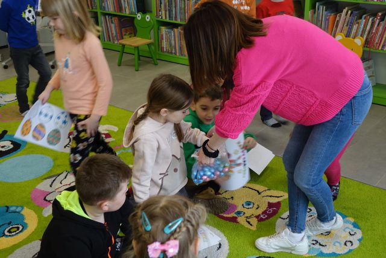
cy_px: 129
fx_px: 493
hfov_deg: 42.7
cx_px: 193
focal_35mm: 46
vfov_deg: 29.3
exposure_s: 1/50
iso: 160
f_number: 2.8
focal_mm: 16.76
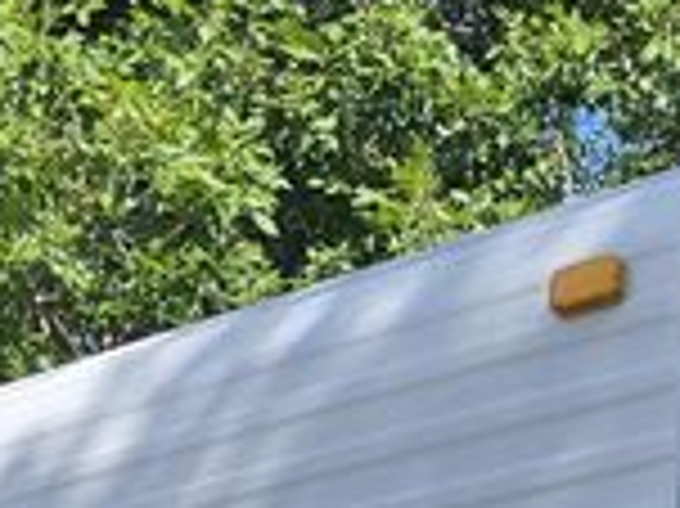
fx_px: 3062
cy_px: 1528
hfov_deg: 11.7
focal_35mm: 156
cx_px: 1252
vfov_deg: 8.1
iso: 12
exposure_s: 1/619
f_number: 1.7
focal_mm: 6.3
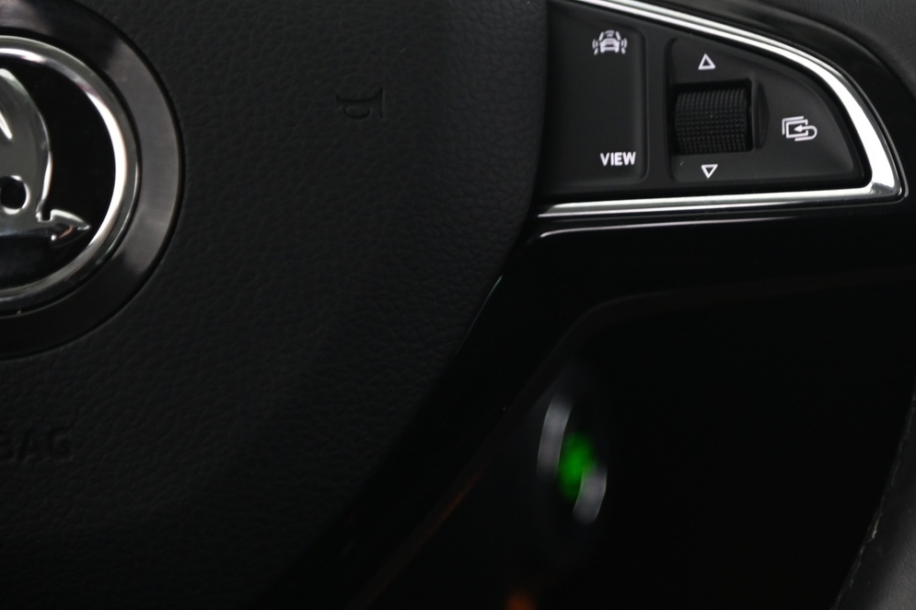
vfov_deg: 8.8
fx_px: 3941
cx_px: 724
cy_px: 135
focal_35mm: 155
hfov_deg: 13.2
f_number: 4
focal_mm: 95
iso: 2000
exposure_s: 1/15
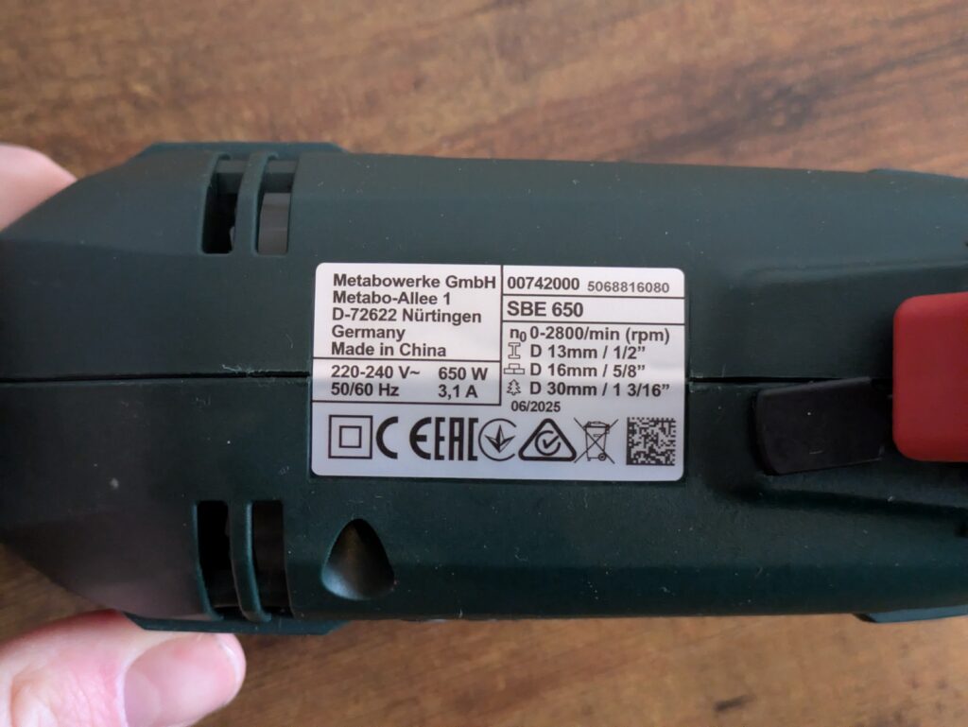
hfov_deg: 37.5
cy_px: 364
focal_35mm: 51
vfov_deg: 28.6
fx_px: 1427
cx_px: 484
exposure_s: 1/20
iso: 880
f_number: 1.89
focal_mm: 5.43
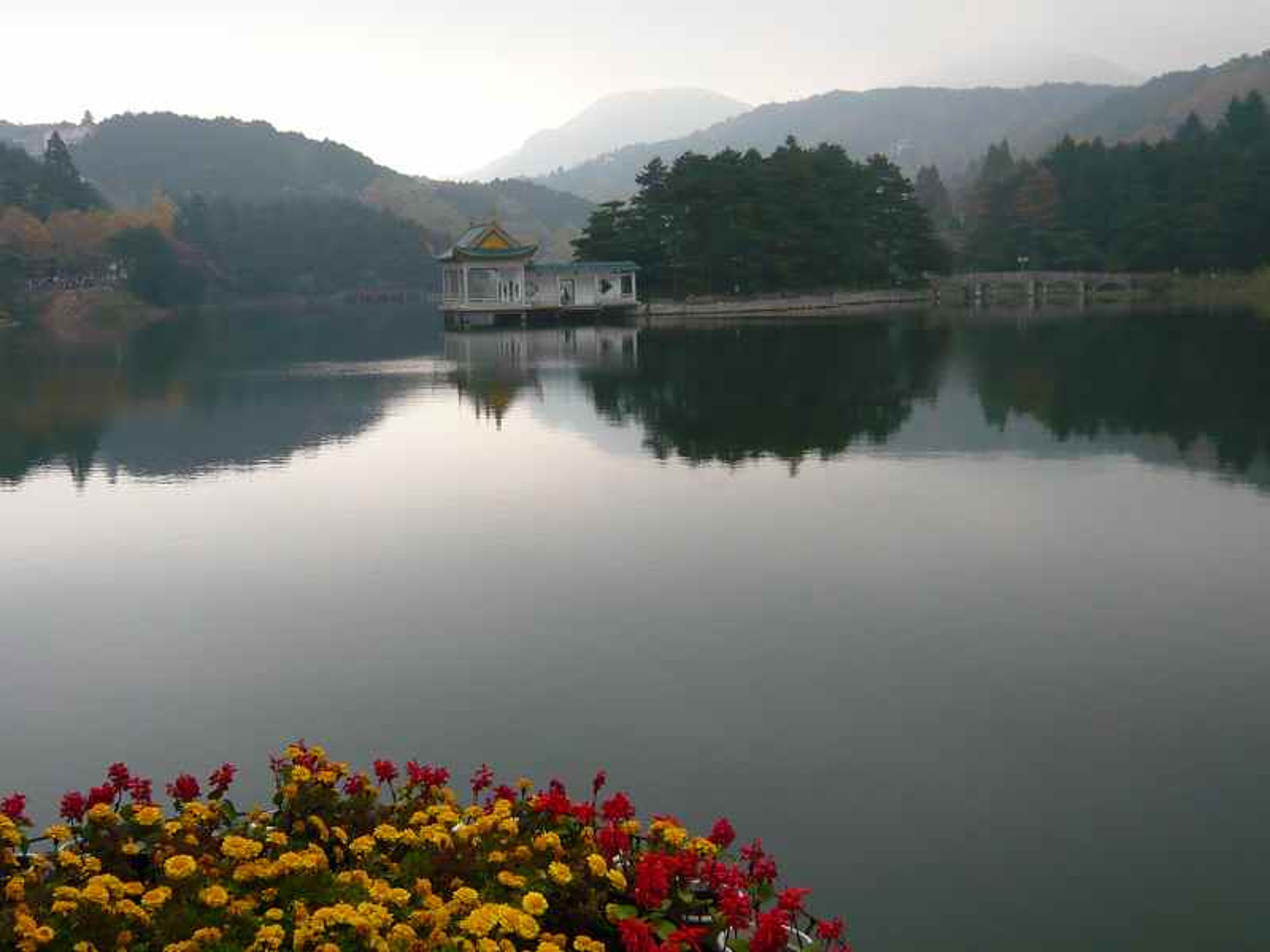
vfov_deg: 36.8
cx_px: 635
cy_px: 476
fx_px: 1431
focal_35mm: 39
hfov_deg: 47.9
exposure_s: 1/400
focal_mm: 4.9
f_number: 2.9
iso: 200
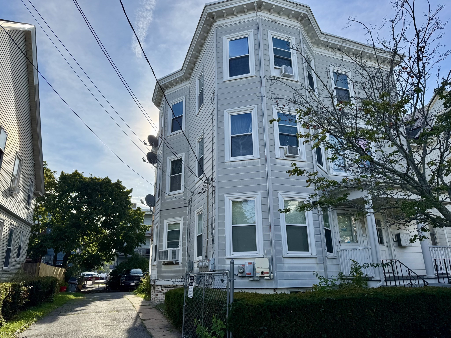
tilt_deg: +17.4
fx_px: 313
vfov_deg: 56.8
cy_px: 169
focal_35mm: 24
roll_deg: +1.6
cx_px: 226
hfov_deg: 71.6
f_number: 1.78
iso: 80
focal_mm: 6.76
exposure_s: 1/4950
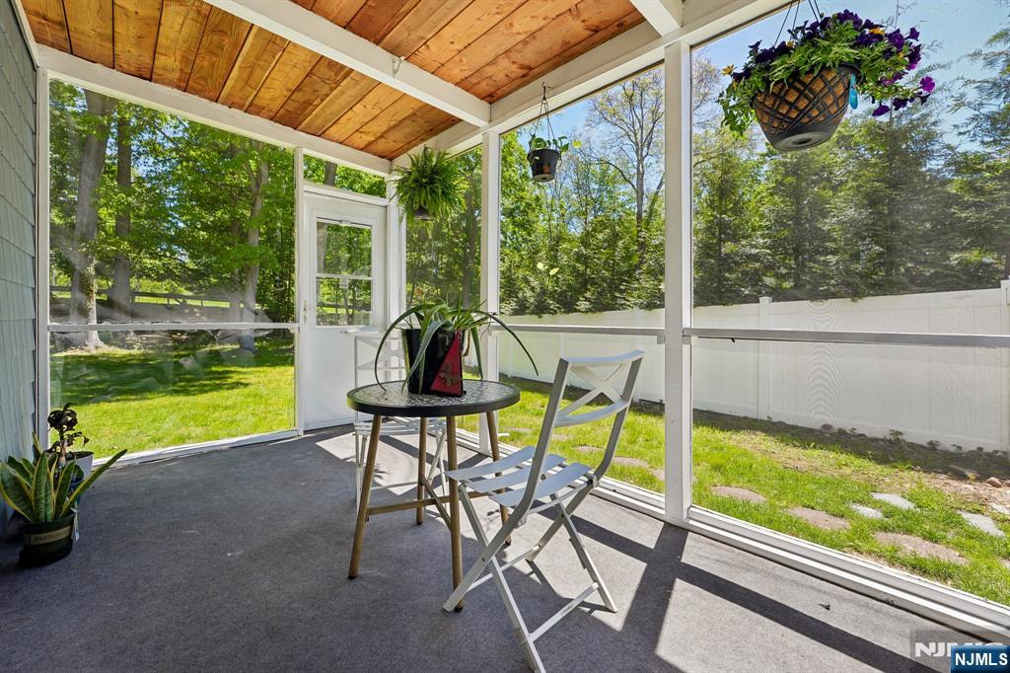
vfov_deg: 81.2
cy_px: 336
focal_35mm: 14
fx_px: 393
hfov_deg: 104.3
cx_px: 505
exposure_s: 1/80
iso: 125
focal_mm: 14
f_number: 8
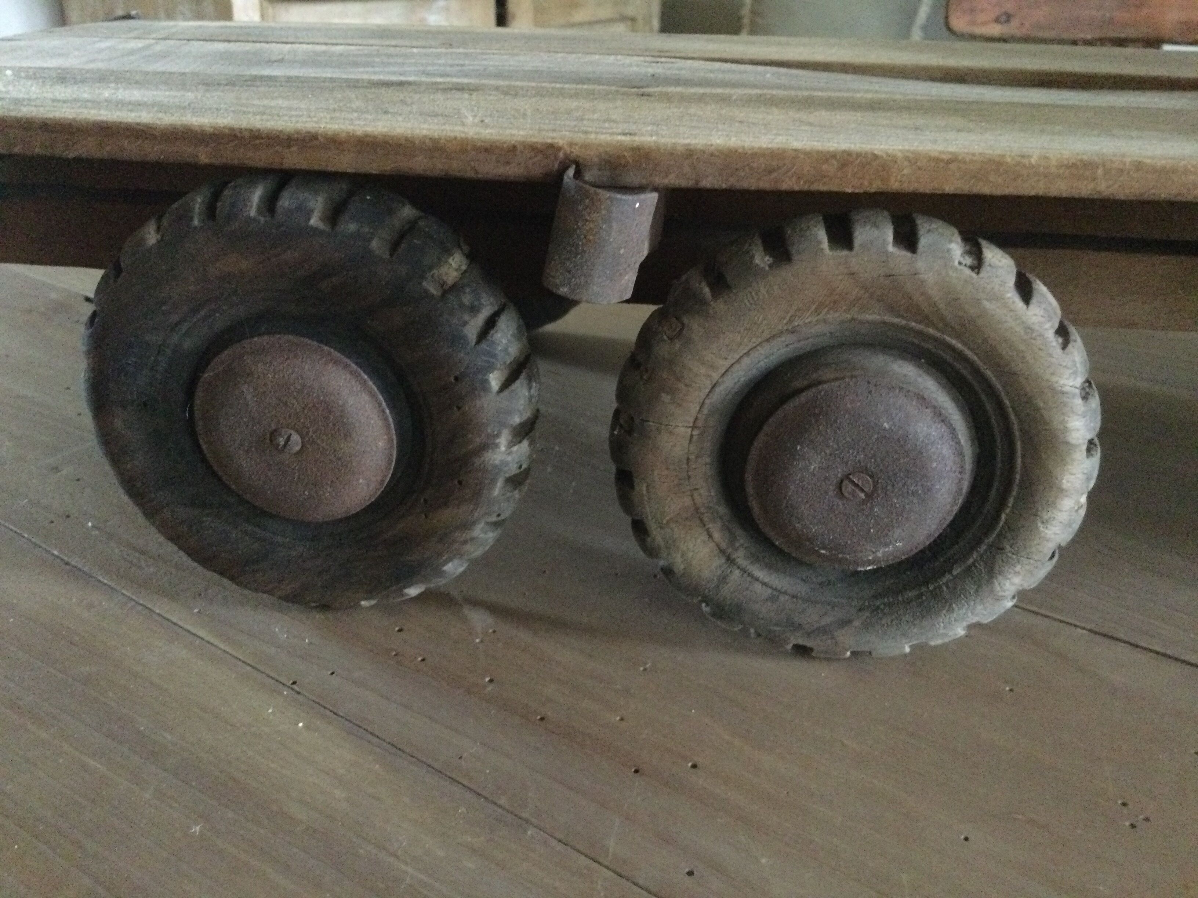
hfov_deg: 58.4
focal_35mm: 31
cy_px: 449
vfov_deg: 45.4
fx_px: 1073
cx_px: 599
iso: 800
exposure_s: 1/17
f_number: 2.4
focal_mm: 3.3
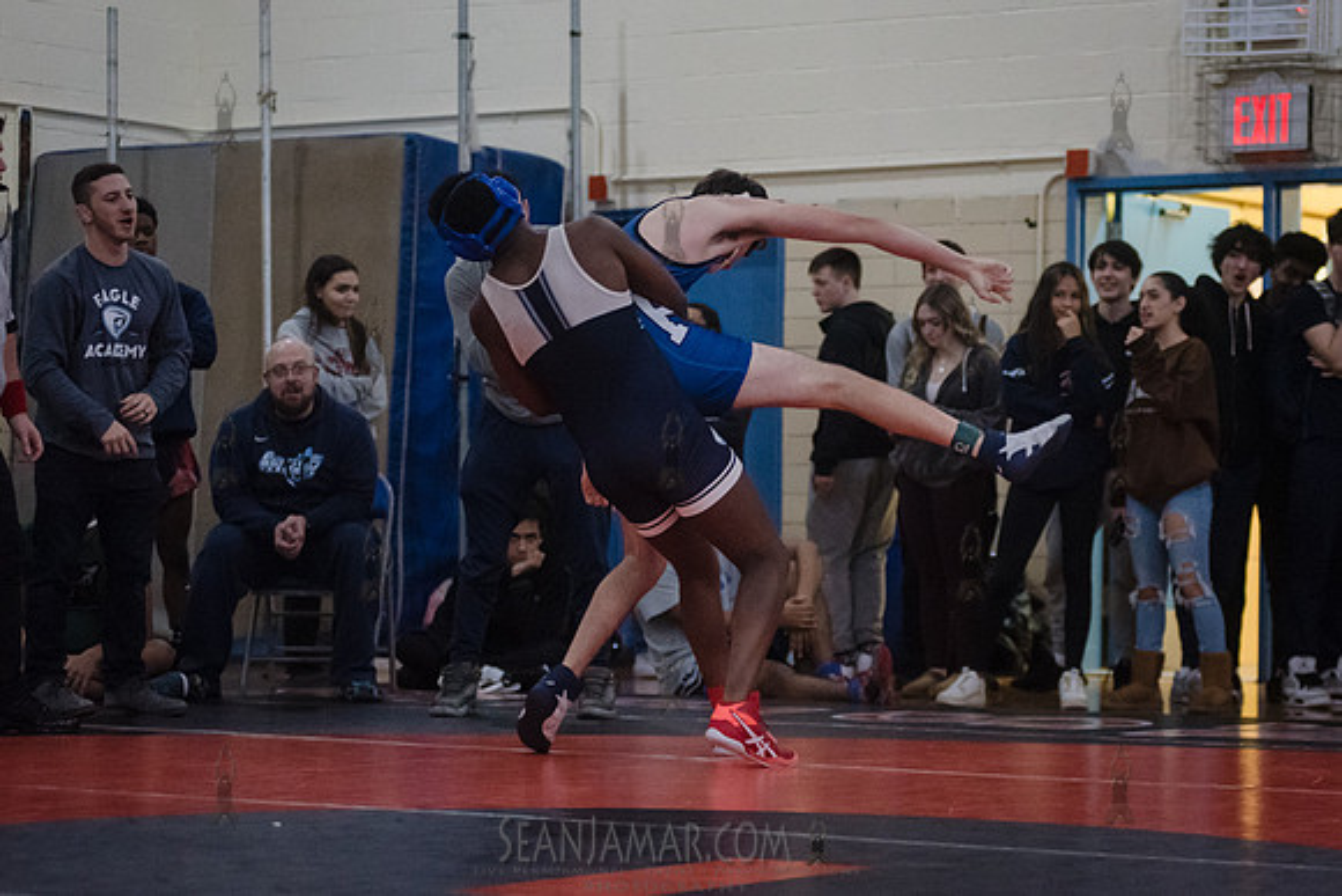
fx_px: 3812
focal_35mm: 102
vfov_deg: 13.4
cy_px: 416
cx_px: 830
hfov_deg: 19.9
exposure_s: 1/400
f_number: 3.2
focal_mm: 80
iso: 6400
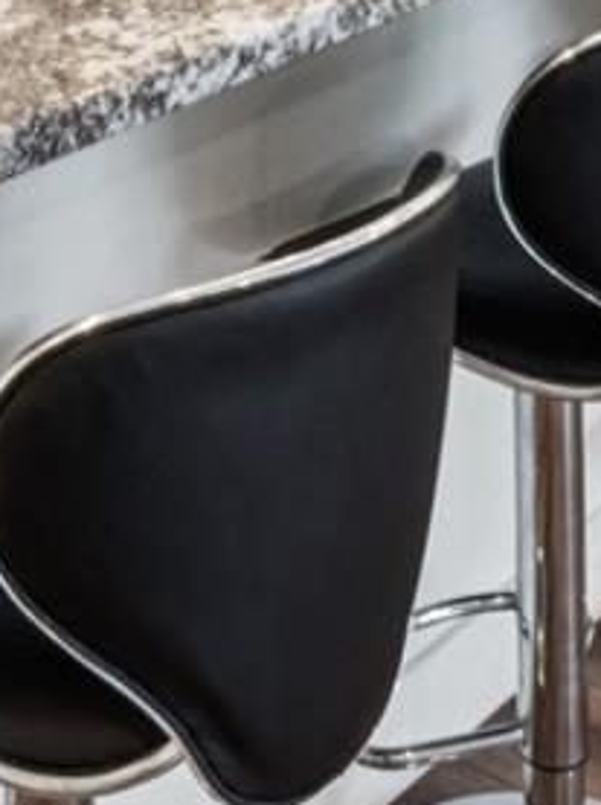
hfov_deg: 15.8
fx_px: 2155
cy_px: -695
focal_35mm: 93
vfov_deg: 17.0
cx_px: 197
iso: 100
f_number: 22
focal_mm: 16.7
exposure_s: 2.5
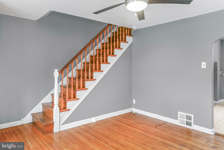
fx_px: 149
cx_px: 112
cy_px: 75
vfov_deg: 53.2
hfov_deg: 73.7
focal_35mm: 24
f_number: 5.6
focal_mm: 24
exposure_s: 1/3
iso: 80
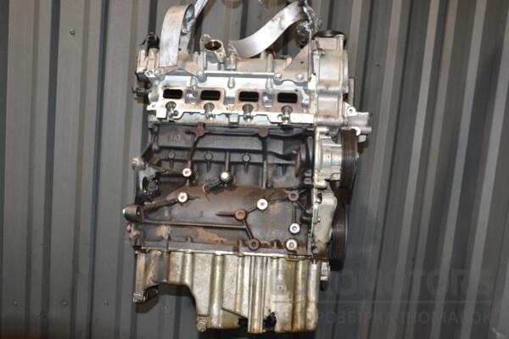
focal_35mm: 32
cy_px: 170
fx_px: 445
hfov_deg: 59.5
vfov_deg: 41.7
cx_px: 254
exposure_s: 1/60
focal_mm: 21
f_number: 5
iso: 800
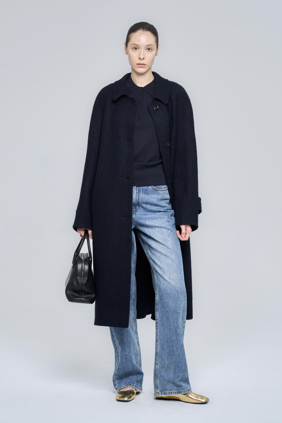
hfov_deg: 16.1
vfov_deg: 23.9
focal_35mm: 85
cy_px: 212
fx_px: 999
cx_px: 141
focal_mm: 85
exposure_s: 1/125
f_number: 8
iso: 200
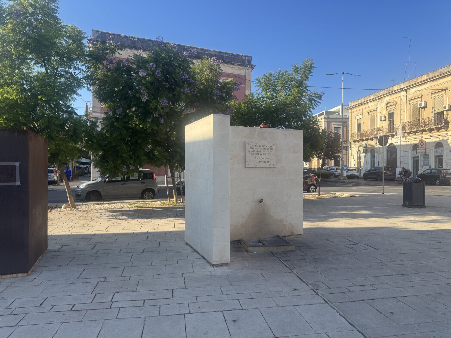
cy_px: 169
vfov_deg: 56.8
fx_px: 313
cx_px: 226
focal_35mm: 24
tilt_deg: -1.8
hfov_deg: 71.6
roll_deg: +0.8
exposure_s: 1/2105
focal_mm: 6.76
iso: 80
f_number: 1.78
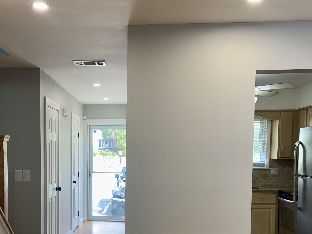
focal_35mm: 41
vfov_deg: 34.4
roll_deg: -0.1
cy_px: 176
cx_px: 102
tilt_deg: -4.0
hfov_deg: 45.0
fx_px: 370
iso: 80
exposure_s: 1/120
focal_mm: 6.76
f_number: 1.78
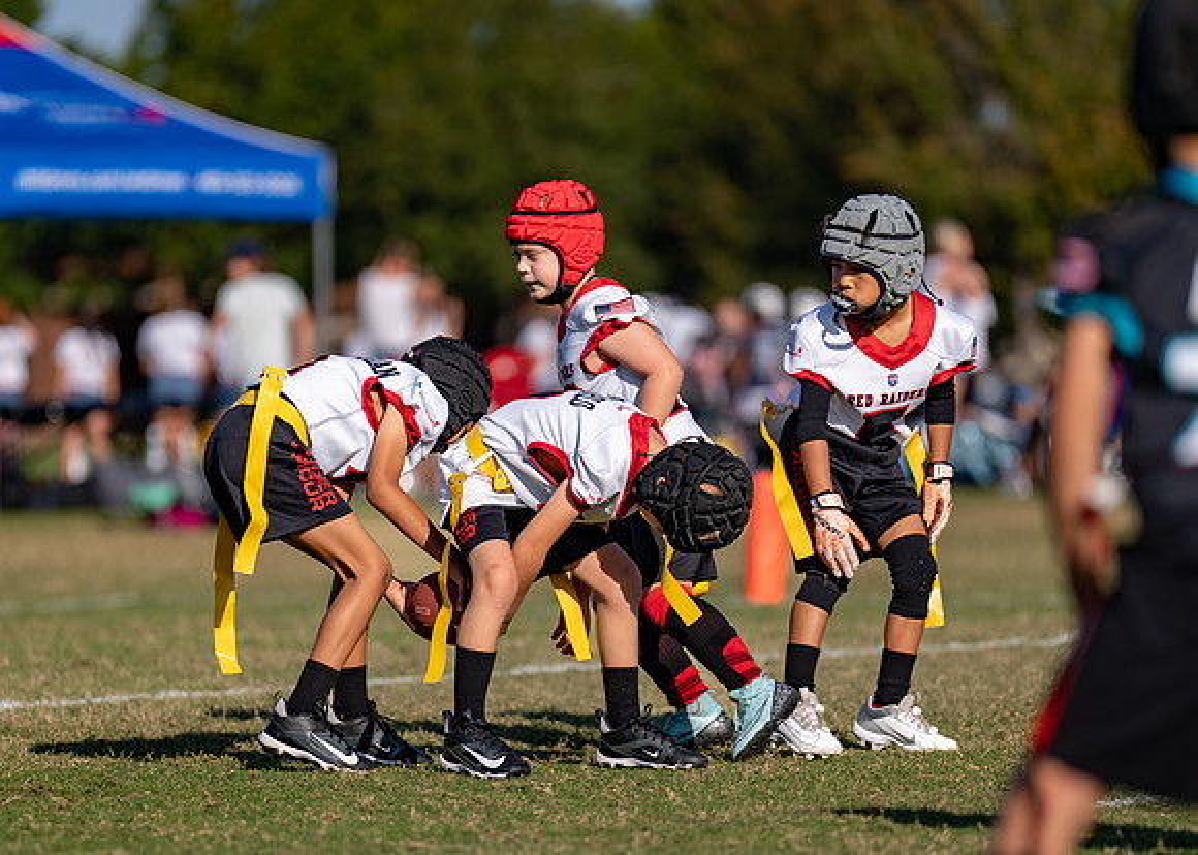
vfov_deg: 5.1
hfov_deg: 7.1
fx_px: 9651
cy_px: 531
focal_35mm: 284
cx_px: 512
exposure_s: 1/3200
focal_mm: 200
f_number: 2.8
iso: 100
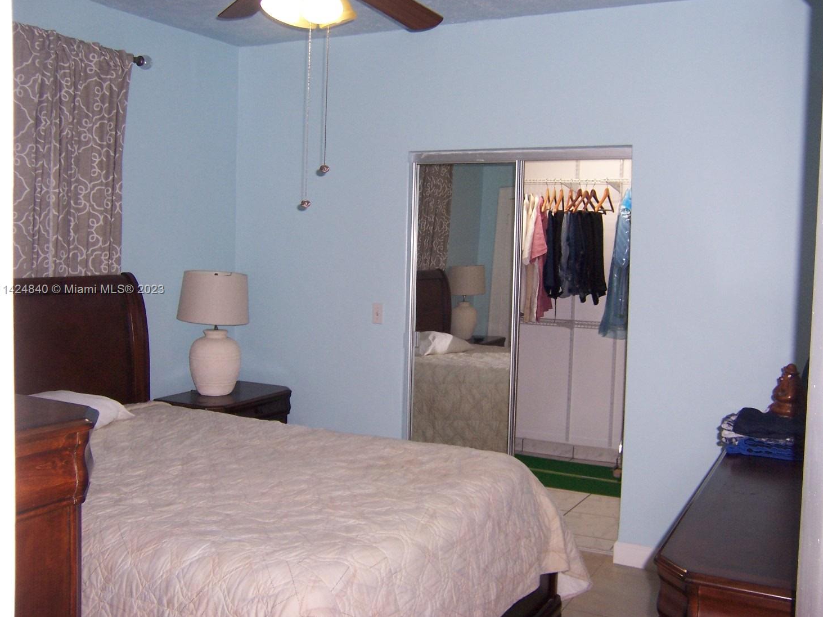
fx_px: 832
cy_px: 290
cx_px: 421
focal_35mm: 35
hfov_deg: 52.6
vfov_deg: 40.7
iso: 140
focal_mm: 5.5
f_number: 2.8
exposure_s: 1/60
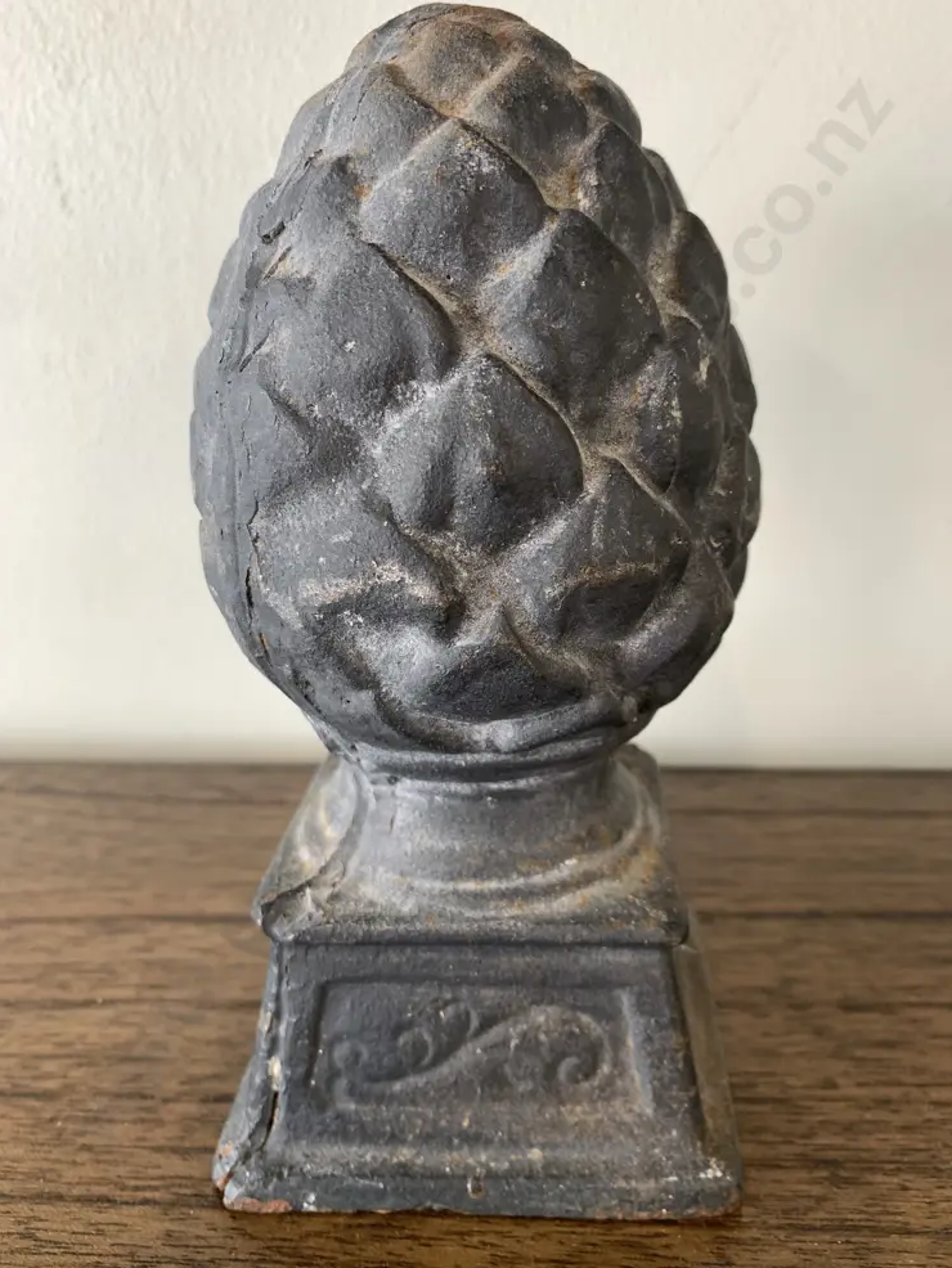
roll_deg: -0.4
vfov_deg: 65.3
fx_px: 990
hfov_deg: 51.4
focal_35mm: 27
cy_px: 617
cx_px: 481
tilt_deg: -18.4
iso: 64
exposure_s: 1/50
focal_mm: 4.25
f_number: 1.8
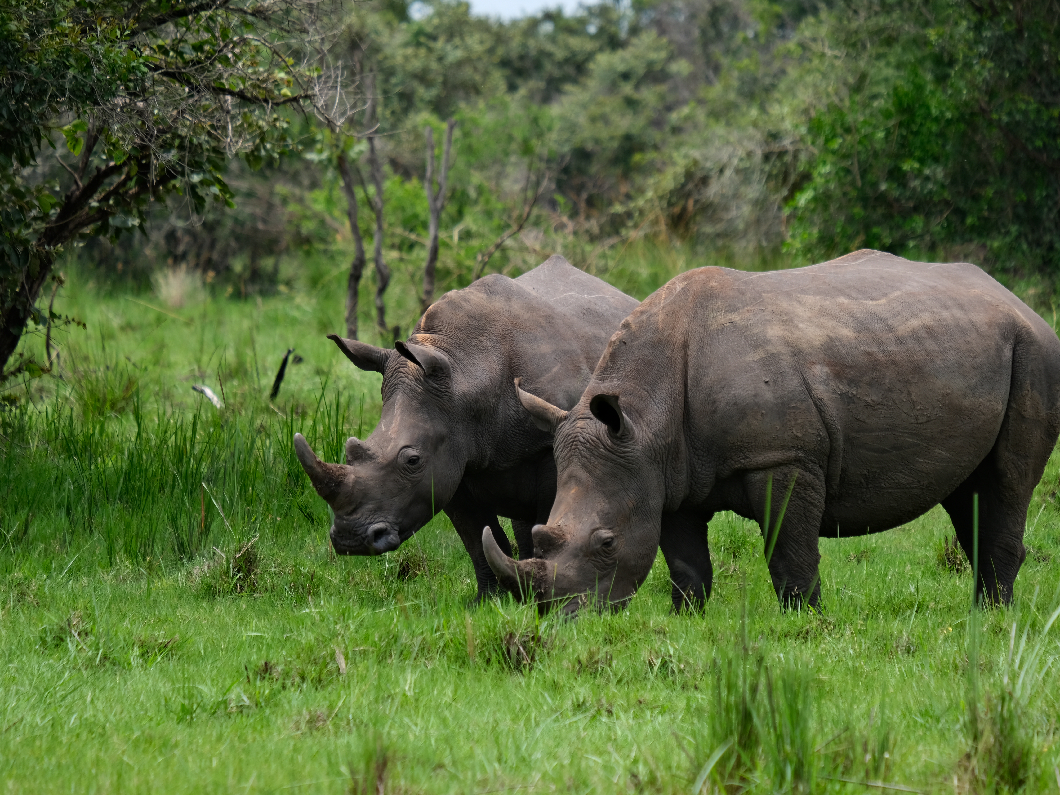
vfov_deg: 4.6
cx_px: 513
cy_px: 398
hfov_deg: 6.1
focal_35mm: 325
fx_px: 9952
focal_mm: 200
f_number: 5.6
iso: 160
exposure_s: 1/400
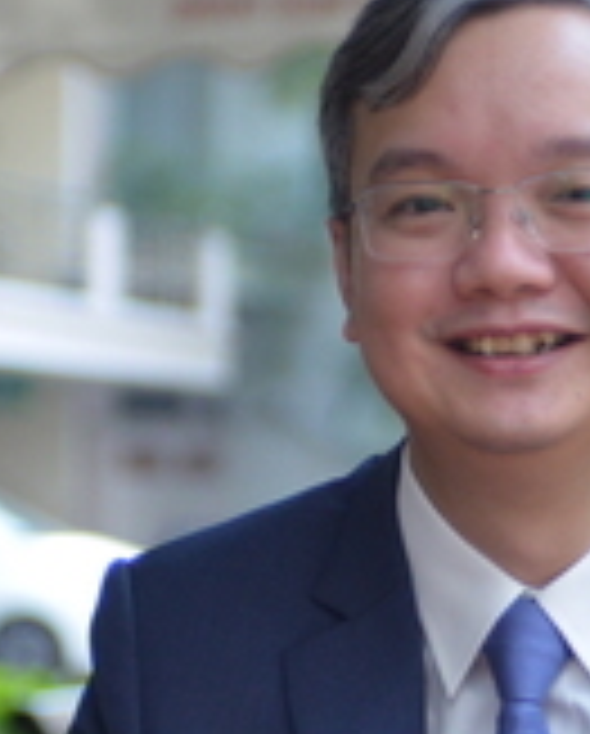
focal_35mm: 207
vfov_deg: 9.3
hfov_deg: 7.4
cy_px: 531
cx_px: 730
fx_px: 4506
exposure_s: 1/3200
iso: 1600
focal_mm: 50
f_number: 2.8
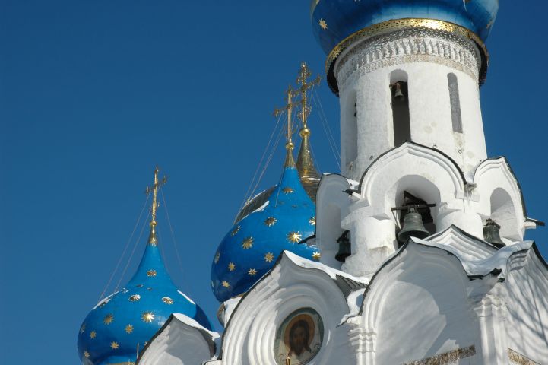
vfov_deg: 16.5
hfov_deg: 24.6
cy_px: 182
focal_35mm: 82
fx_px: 1255
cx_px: 274
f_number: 16
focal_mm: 55
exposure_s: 1/200
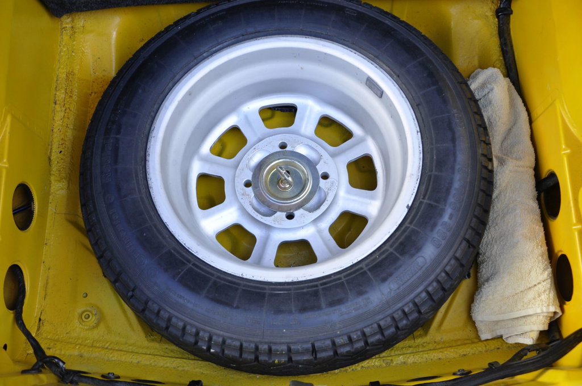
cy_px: 193
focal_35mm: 36
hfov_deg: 53.2
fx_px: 581
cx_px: 291
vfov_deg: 36.8
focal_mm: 24
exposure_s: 1/60
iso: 500
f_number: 4
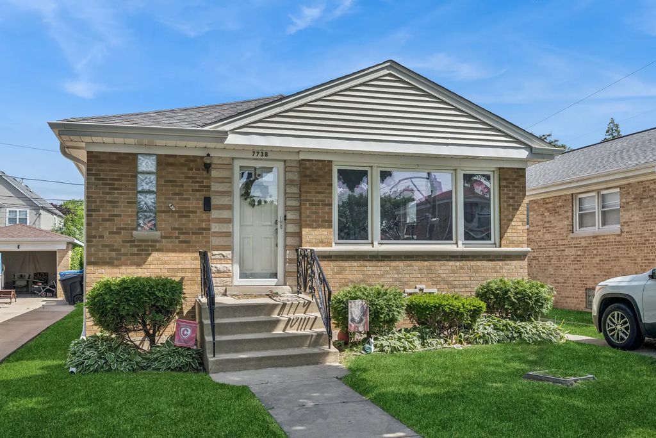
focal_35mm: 35
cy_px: 219
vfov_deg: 37.9
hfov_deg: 54.4
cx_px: 328
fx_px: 638
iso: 400
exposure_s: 1/500
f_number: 8
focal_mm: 35
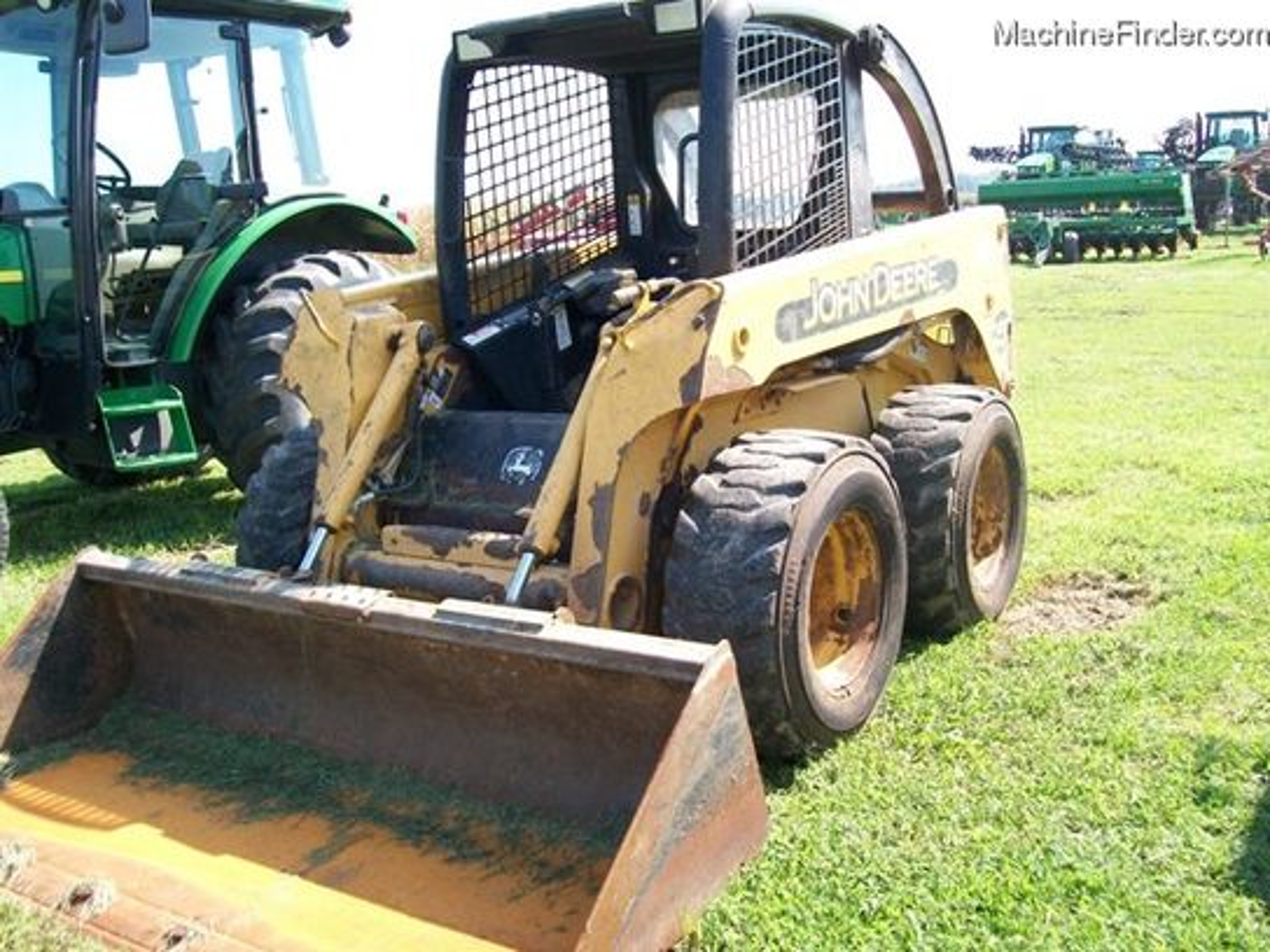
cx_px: 635
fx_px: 1321
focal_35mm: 36
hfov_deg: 51.4
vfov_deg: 39.7
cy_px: 476
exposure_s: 1/320
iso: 80
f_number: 2.7
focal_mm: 6
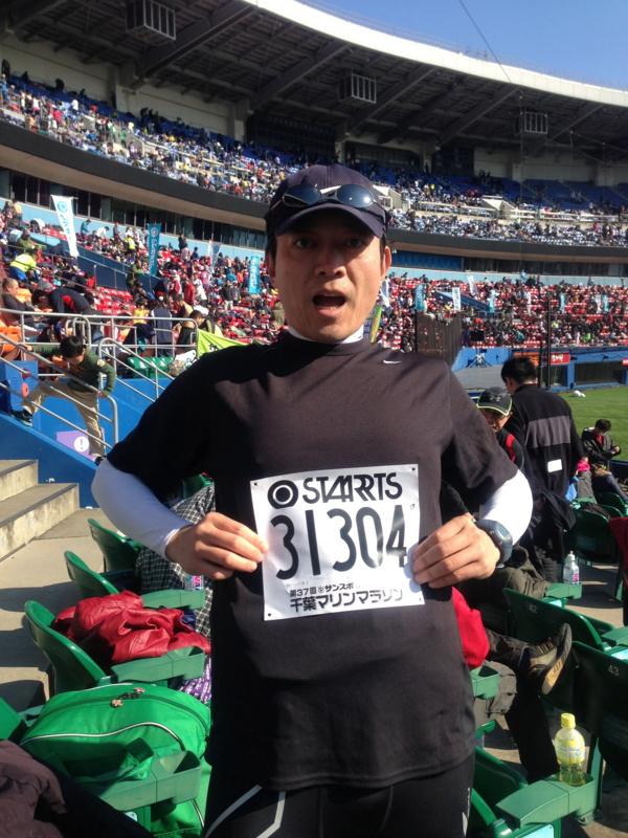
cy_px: 419
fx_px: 798
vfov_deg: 55.4
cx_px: 314
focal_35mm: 33
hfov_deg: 42.9
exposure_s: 1/968
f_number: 2.4
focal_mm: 4.13
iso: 50
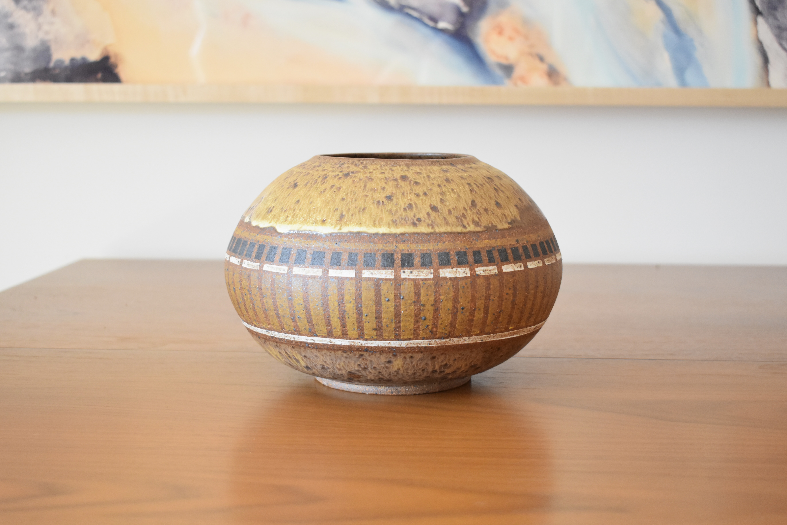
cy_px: 262
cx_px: 394
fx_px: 1115
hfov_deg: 38.9
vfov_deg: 26.5
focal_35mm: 51
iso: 1800
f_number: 4.5
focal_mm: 34
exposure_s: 1/125
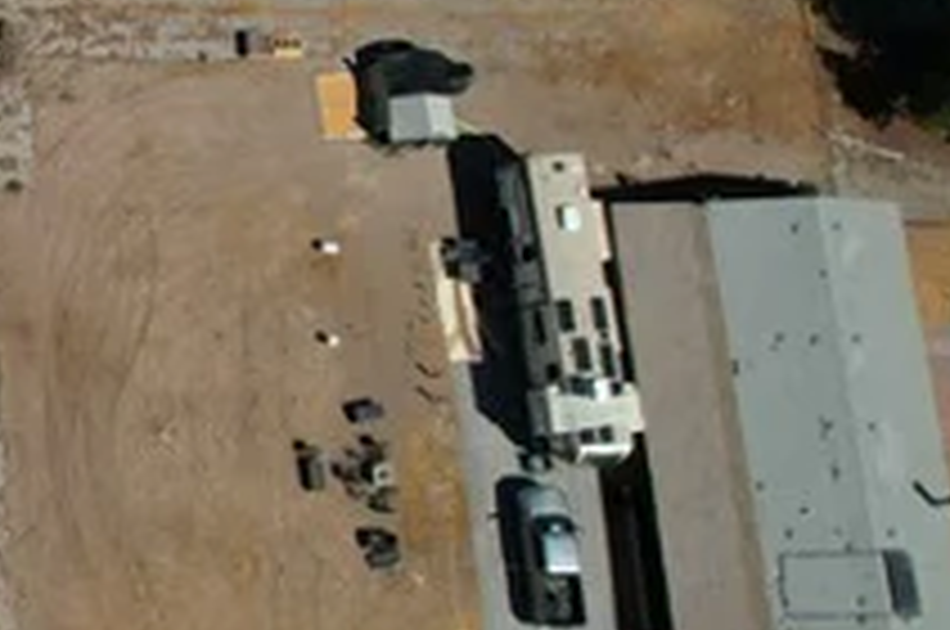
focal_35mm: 107
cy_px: 25
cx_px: -1058
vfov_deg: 12.6
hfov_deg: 14.9
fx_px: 2819
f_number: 2.8
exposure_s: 1/240
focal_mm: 8.38
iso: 100
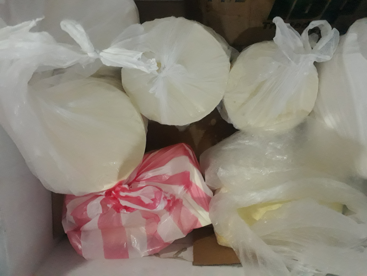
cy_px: 138
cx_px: 184
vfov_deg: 51.4
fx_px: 286
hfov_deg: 65.3
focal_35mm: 27
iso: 800
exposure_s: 1/15
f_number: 1.9
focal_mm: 3.6
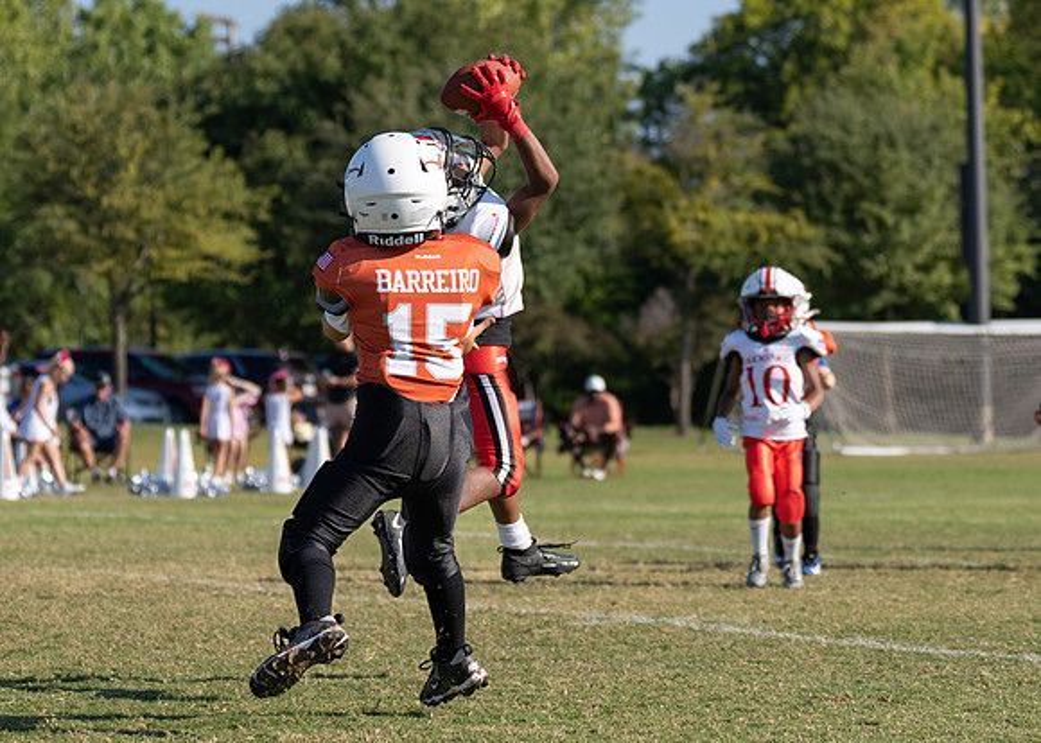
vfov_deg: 9.9
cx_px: 413
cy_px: 324
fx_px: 4292
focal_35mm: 145
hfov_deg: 13.8
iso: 160
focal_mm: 70
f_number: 2.8
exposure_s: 1/3200
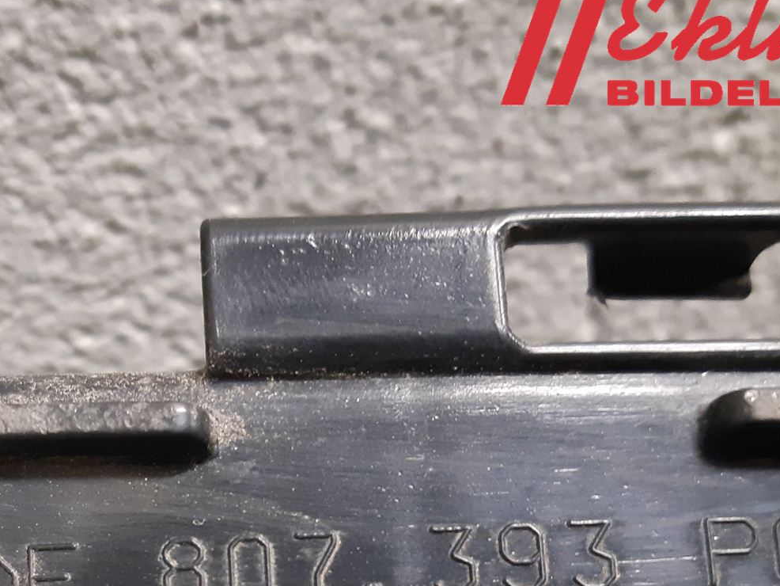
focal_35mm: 54
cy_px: 580
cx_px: 176
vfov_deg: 25.7
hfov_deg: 34.6
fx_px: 1217
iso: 250
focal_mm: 3.93
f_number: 1.7
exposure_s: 1/25
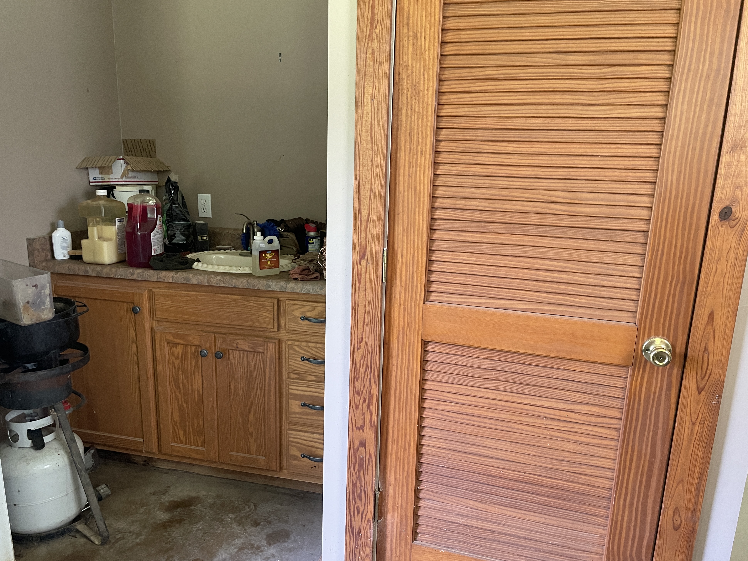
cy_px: 288
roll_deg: -1.1
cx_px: 373
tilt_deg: -13.6
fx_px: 583
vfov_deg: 51.3
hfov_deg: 65.3
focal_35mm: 27
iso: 250
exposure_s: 1/60
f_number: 1.6
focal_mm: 4.2
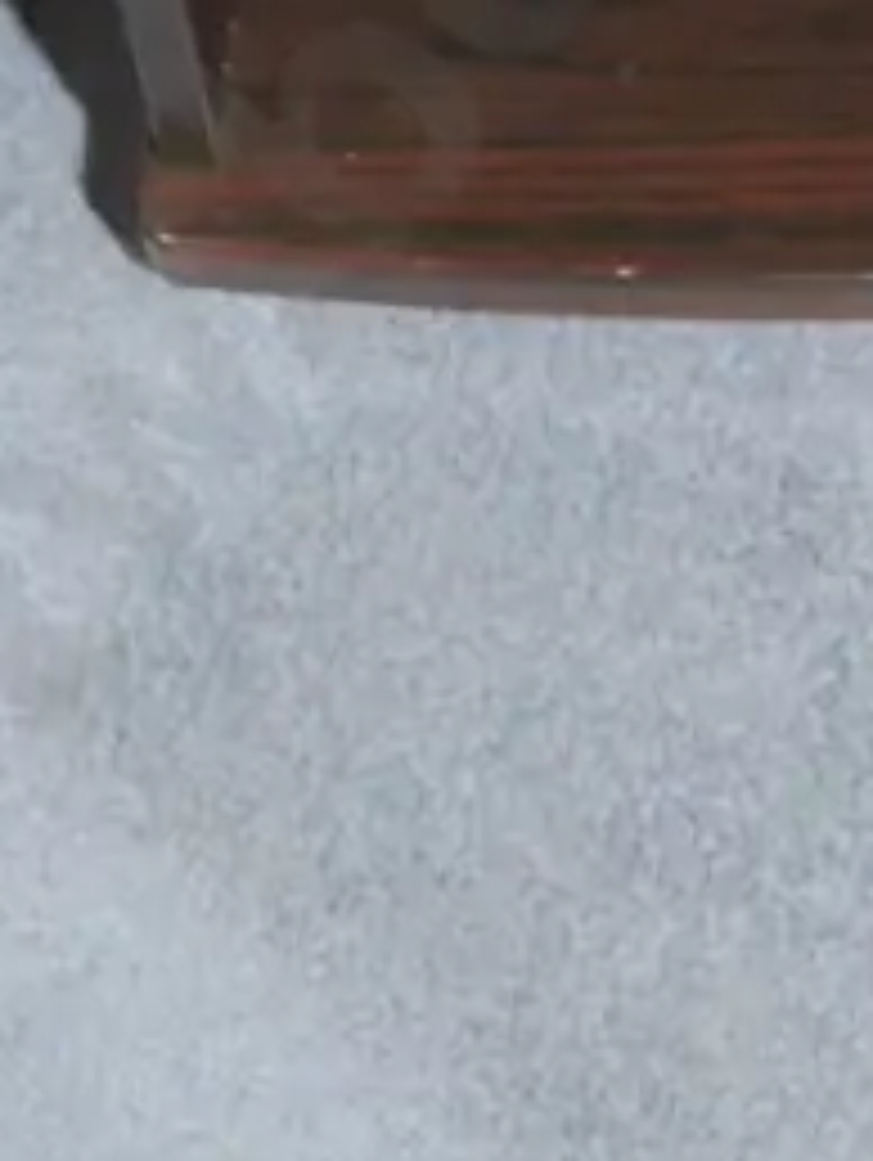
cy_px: -774
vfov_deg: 15.7
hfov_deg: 13.0
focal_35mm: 111
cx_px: 1044
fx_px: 3726
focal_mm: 14
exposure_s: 1/60
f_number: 3.5
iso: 2000
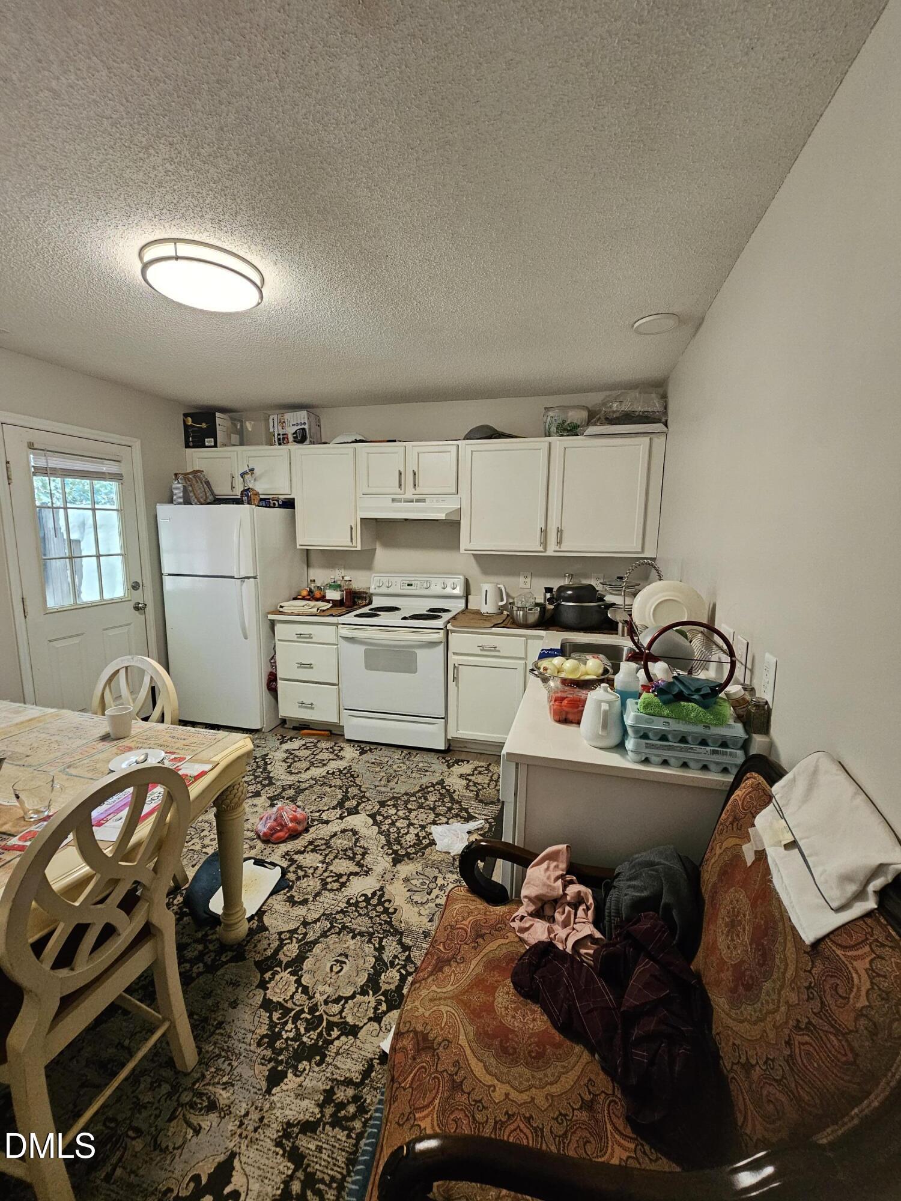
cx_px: 450
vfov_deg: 106.2
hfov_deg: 89.9
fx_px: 451
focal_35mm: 13
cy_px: 600
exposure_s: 1/60
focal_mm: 2.2
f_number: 2.2
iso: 400
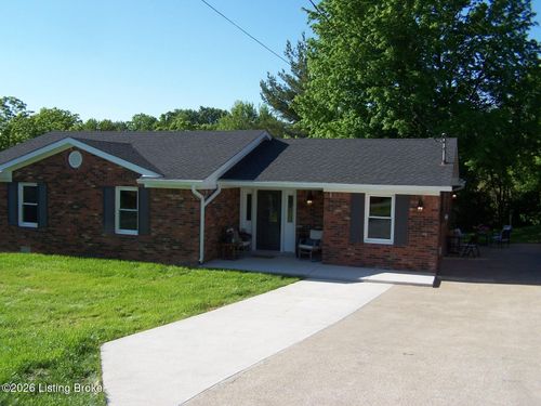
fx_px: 875
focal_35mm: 56
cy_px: 203
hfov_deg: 34.3
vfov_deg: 26.1
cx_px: 270
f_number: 3.1
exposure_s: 1/1000
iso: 80
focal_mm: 9.3
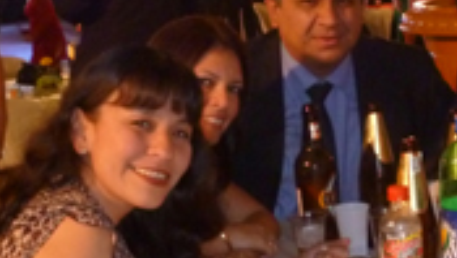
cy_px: 192
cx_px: 462
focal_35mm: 94
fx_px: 1141
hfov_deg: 21.8
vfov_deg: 12.9
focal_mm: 5
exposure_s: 1/15
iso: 400
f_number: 3.1
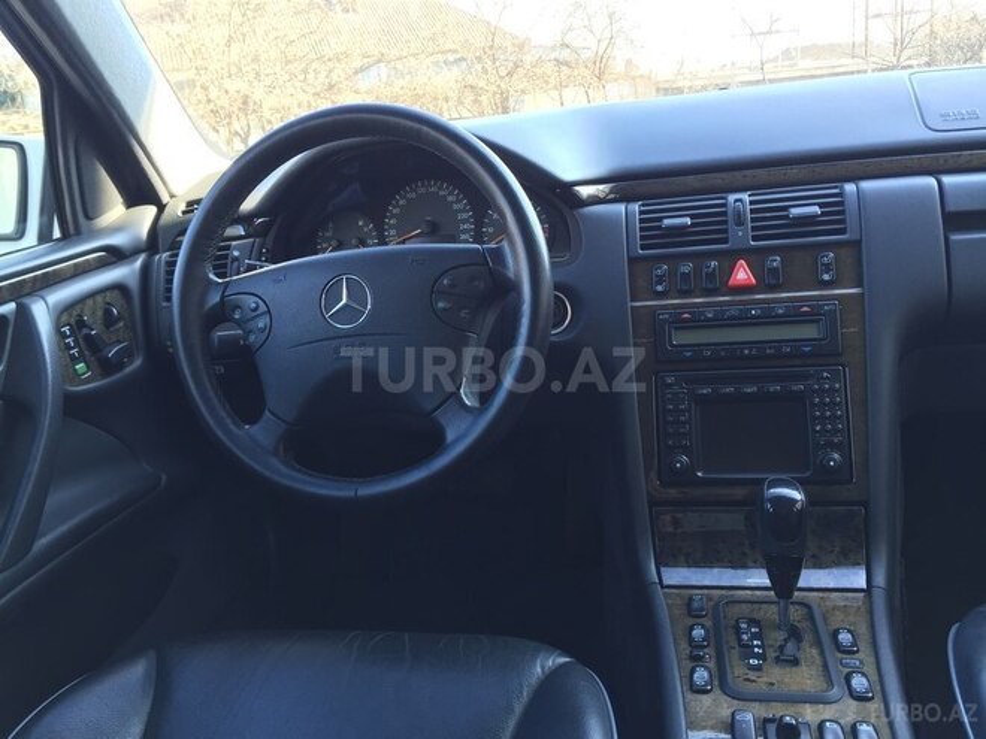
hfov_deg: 61.7
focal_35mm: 29
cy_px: 370
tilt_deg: -16.1
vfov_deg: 48.2
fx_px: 826
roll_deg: +5.2
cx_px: 493
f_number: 2.2
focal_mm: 4.15
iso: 32
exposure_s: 1/40
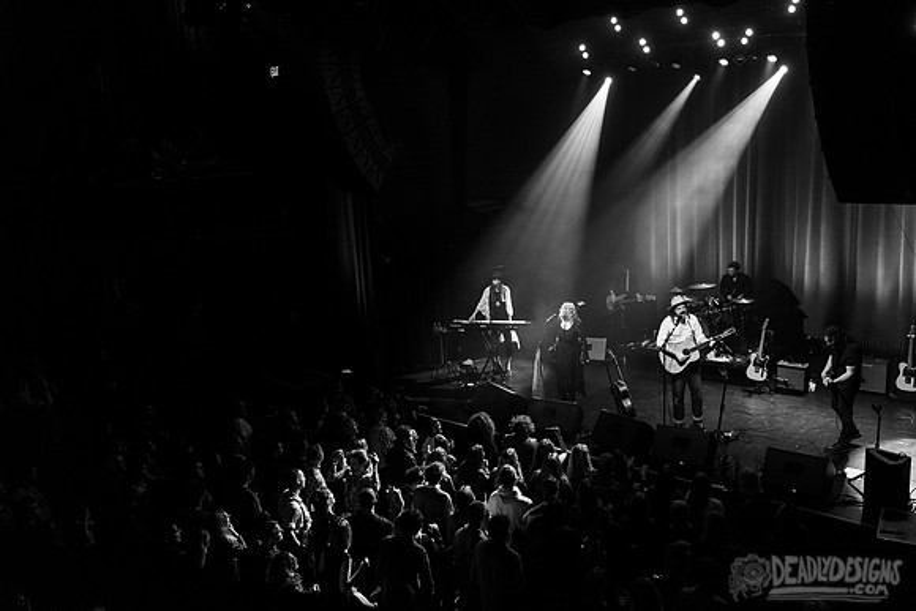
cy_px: 271
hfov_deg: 58.2
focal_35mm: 32
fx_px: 820
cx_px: 509
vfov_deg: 40.8
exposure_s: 1/125
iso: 2500
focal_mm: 29
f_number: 3.2
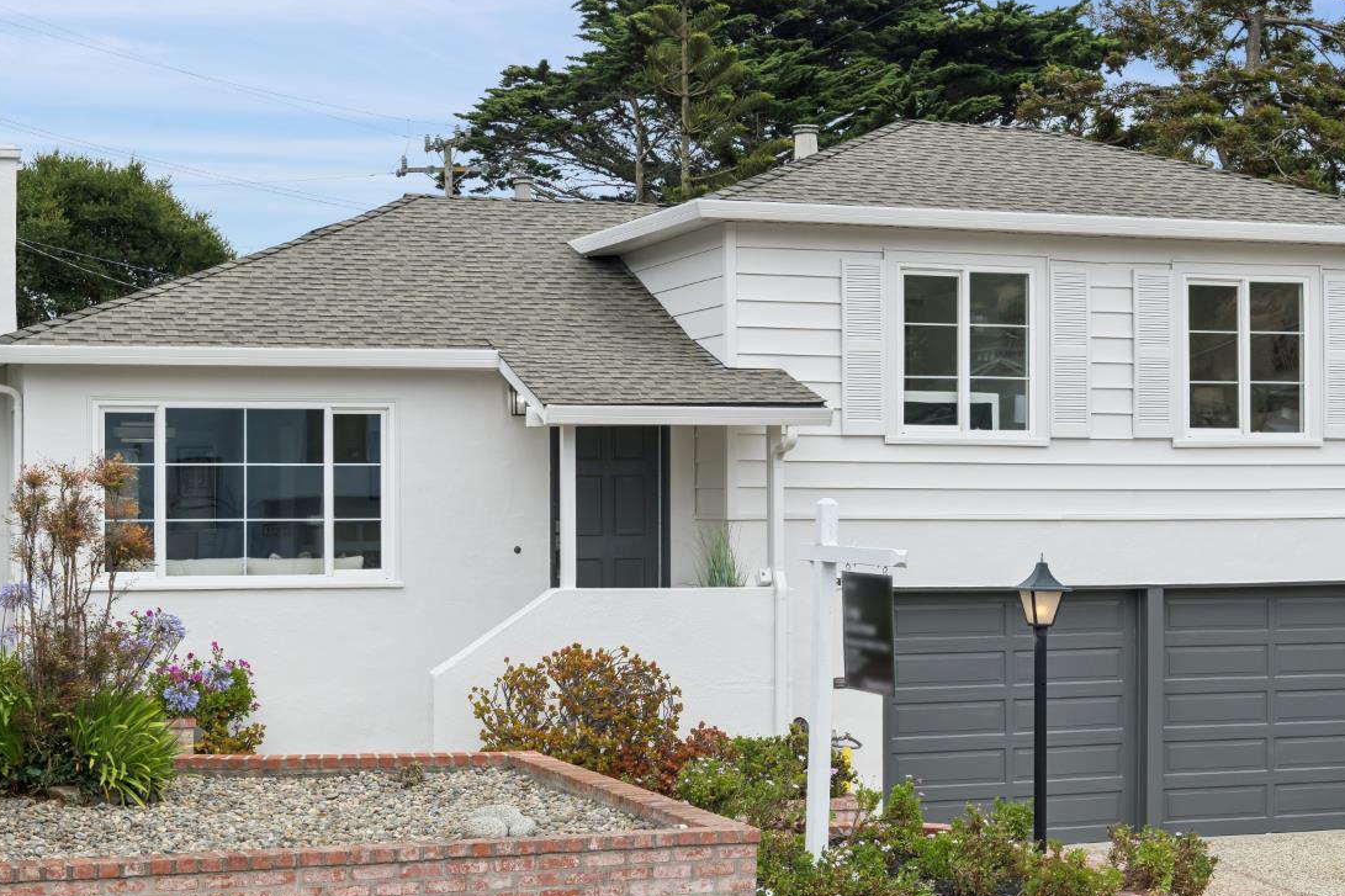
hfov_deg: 30.5
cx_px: 719
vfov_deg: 20.6
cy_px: 503
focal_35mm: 66
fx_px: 2465
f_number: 11
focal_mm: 48
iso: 100
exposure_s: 1/160
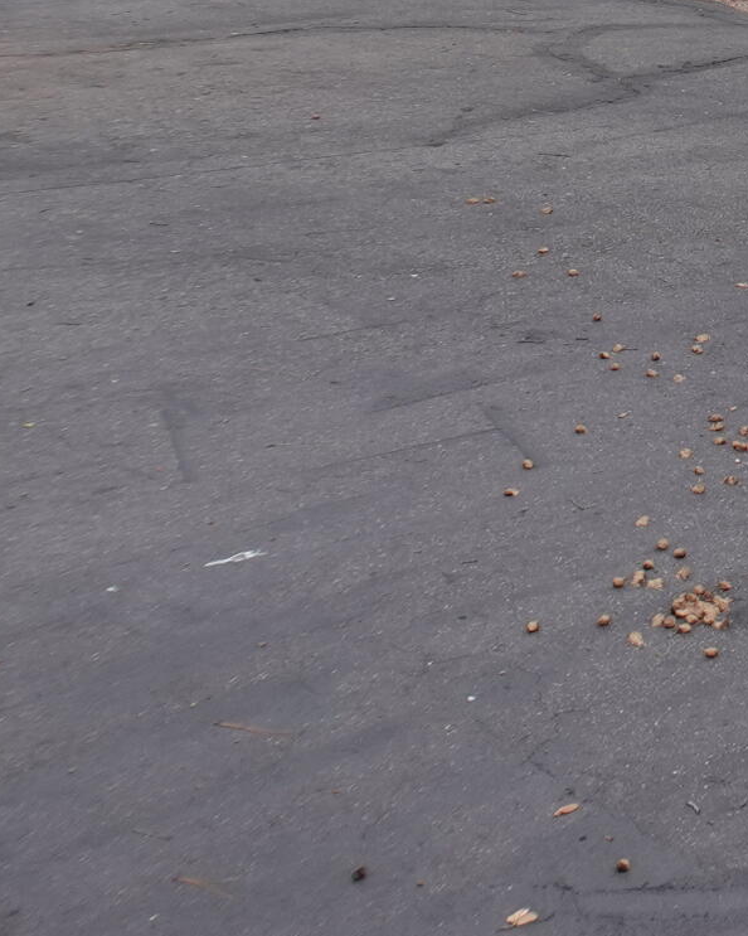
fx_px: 2519
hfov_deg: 14.4
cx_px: 1434
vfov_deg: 19.3
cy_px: -315
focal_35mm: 91
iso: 125
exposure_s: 1/160
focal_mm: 9.4
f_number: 4
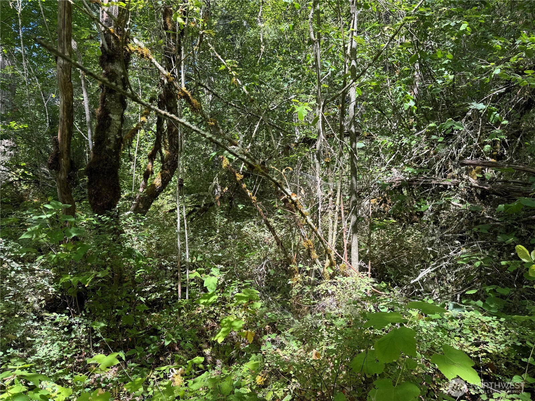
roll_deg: -0.4
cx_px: 268
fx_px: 371
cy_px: 200
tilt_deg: -1.9
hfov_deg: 71.6
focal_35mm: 24
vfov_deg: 56.8
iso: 80
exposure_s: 1/491
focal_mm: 6.76
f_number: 1.78
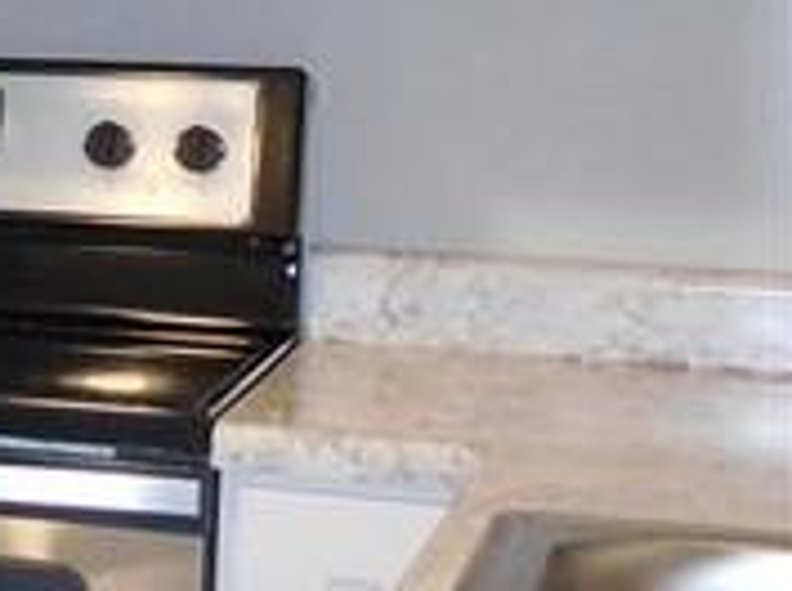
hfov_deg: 10.3
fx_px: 3311
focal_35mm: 145
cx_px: -1495
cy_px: 54
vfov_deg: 10.1
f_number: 3.4
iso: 450
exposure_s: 1/30
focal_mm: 4.5
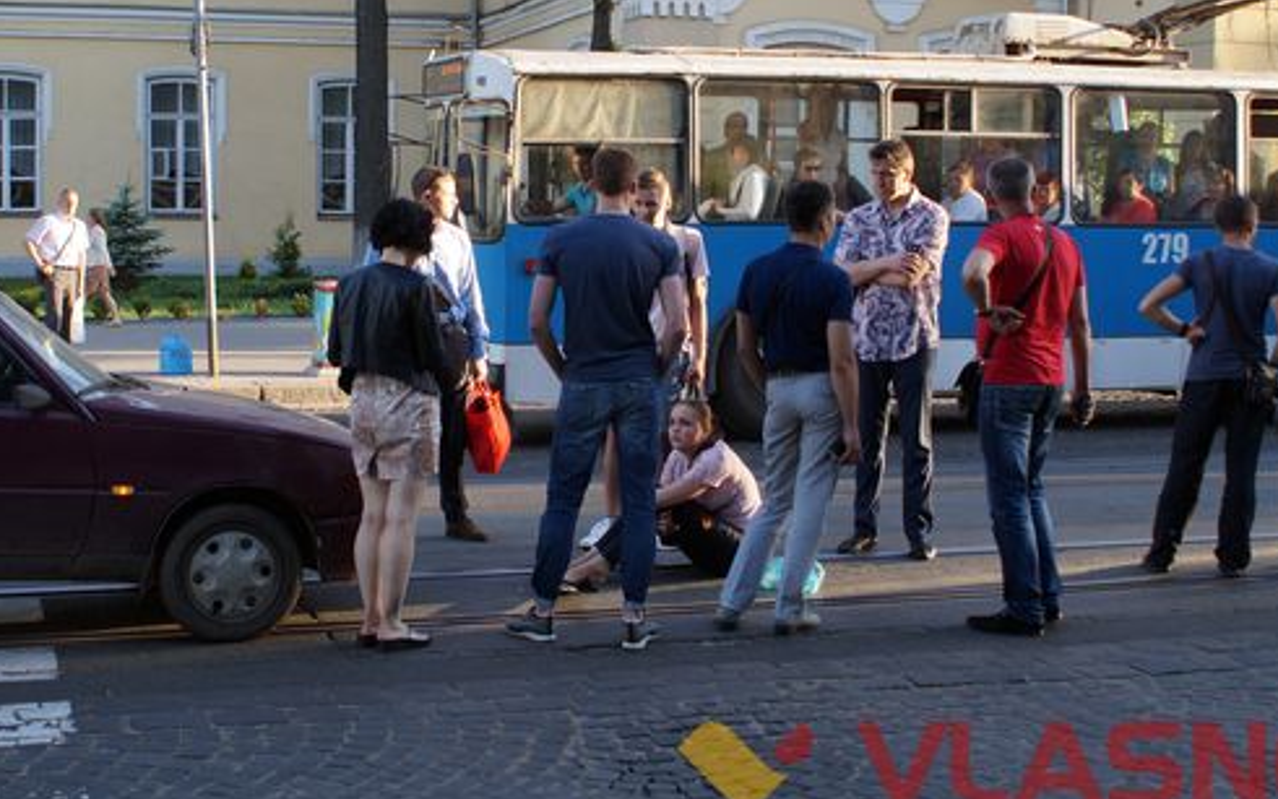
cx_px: 521
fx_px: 2125
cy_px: 331
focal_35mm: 61
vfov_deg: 21.3
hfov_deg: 33.4
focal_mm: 28
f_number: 4.5
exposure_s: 1/160
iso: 250
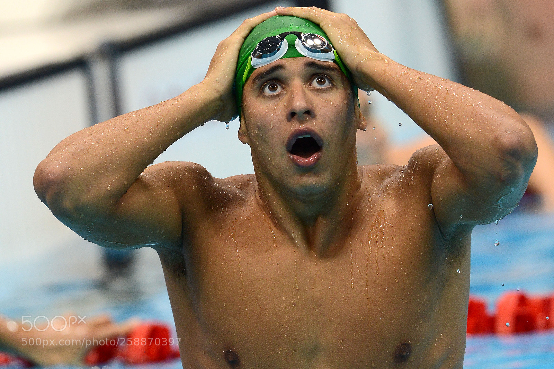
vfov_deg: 2.3
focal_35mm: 600
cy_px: 184
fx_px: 9228
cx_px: 277
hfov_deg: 3.4
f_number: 5.6
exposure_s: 1/1250
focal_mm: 600
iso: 2500
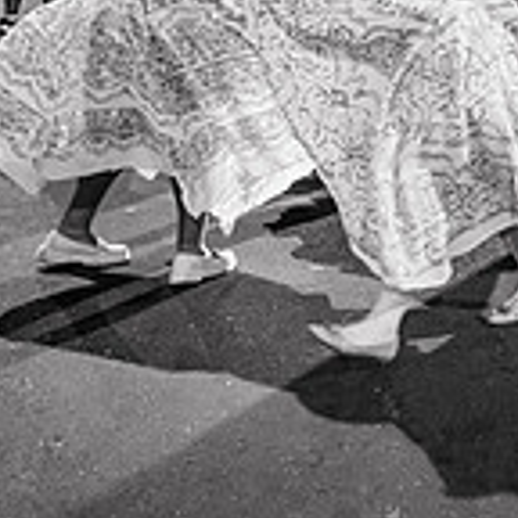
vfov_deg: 19.9
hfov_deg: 18.6
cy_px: -103
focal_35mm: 82
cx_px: 781
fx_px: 1388
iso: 5000
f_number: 2
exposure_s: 1/200
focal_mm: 24
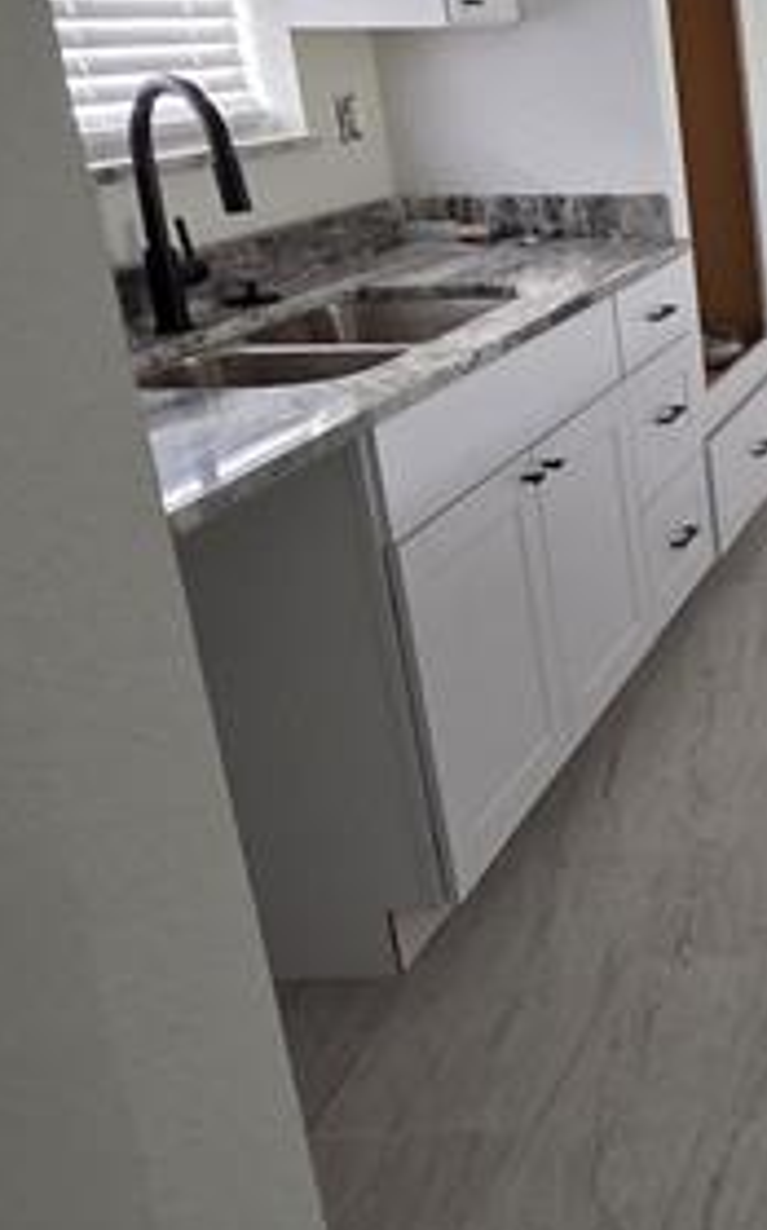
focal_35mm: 38
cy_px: 410
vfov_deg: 50.6
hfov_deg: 24.7
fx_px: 1273
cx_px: 1190
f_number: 2.2
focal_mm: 2.2
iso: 500
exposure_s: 1/60
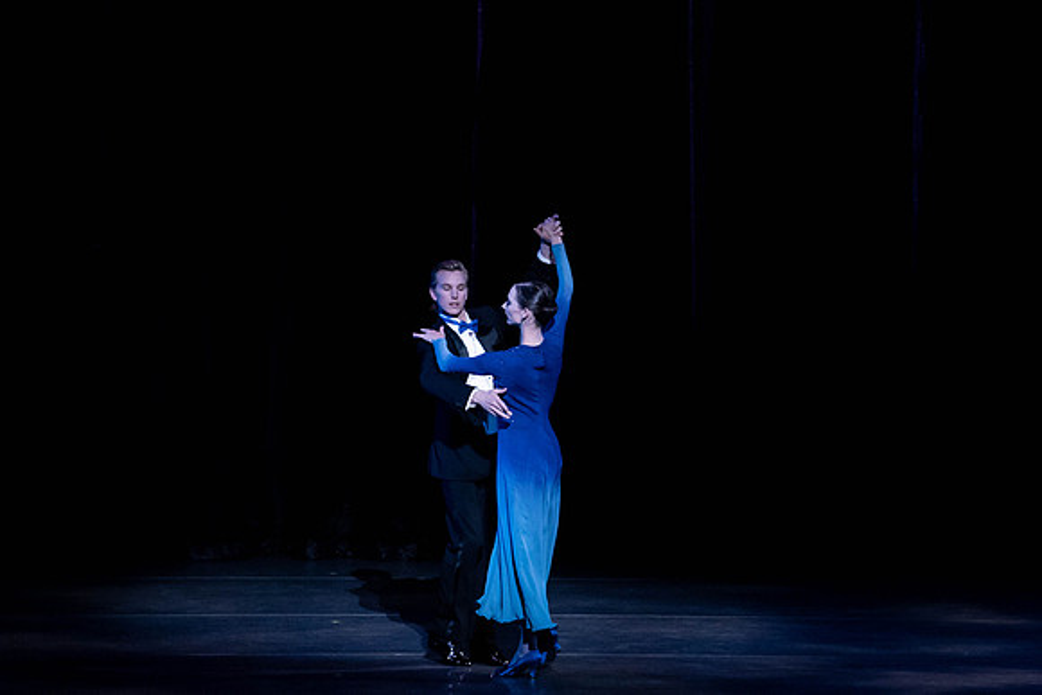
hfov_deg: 6.0
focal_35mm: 341
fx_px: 9866
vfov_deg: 4.0
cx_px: 658
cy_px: 128
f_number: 3.5
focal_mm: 200
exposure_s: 1/320
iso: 2500
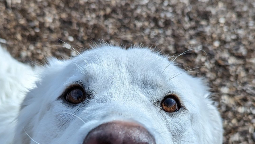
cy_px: 153
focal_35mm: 62
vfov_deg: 18.8
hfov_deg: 33.8
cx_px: 141
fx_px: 419
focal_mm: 6.81
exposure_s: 1/4348
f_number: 1.85
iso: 43
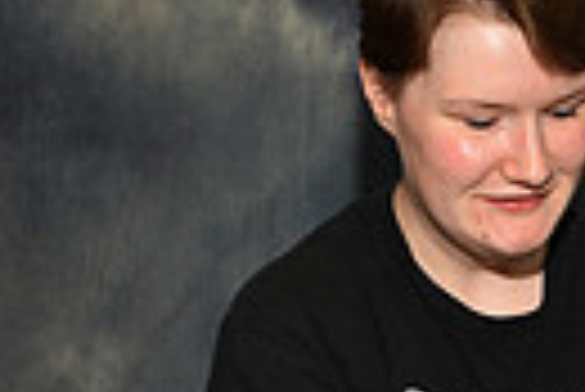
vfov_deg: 8.0
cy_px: 671
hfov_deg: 12.2
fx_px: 2700
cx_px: 576
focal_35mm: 166
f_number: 5
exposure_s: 1/60
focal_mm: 48
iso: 200
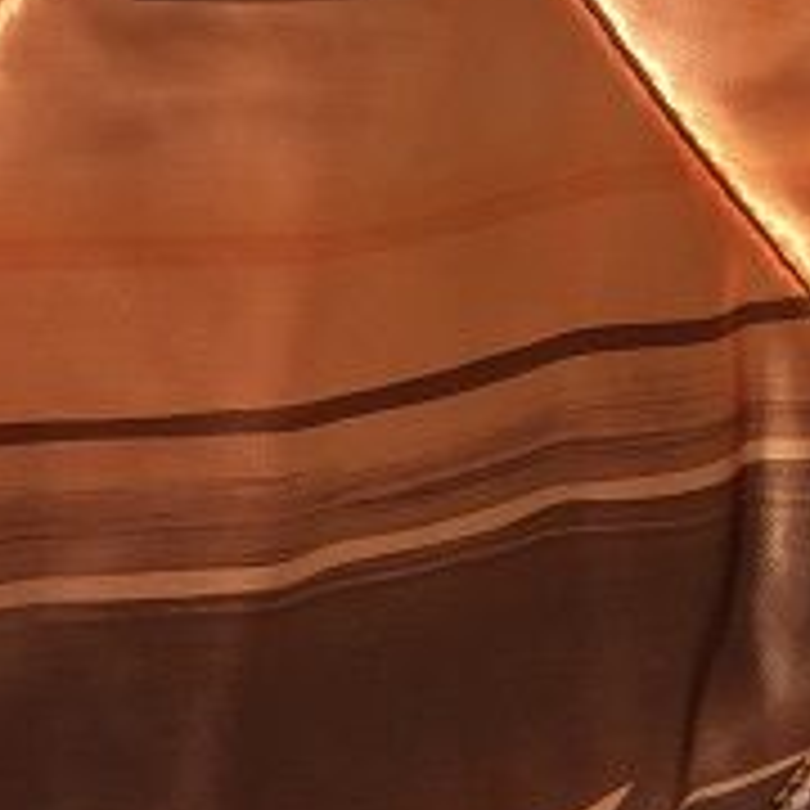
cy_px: -648
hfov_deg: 15.0
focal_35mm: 114
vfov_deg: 13.7
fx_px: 3018
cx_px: 9
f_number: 2.2
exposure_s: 1/1883
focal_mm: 4.15
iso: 32
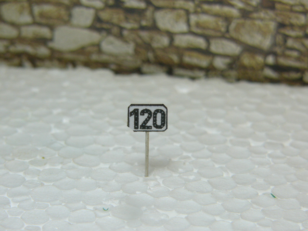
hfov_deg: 17.1
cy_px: 116
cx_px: 154
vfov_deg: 12.9
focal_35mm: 115
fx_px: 1023
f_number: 4
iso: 50
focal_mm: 19.1
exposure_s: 1/200
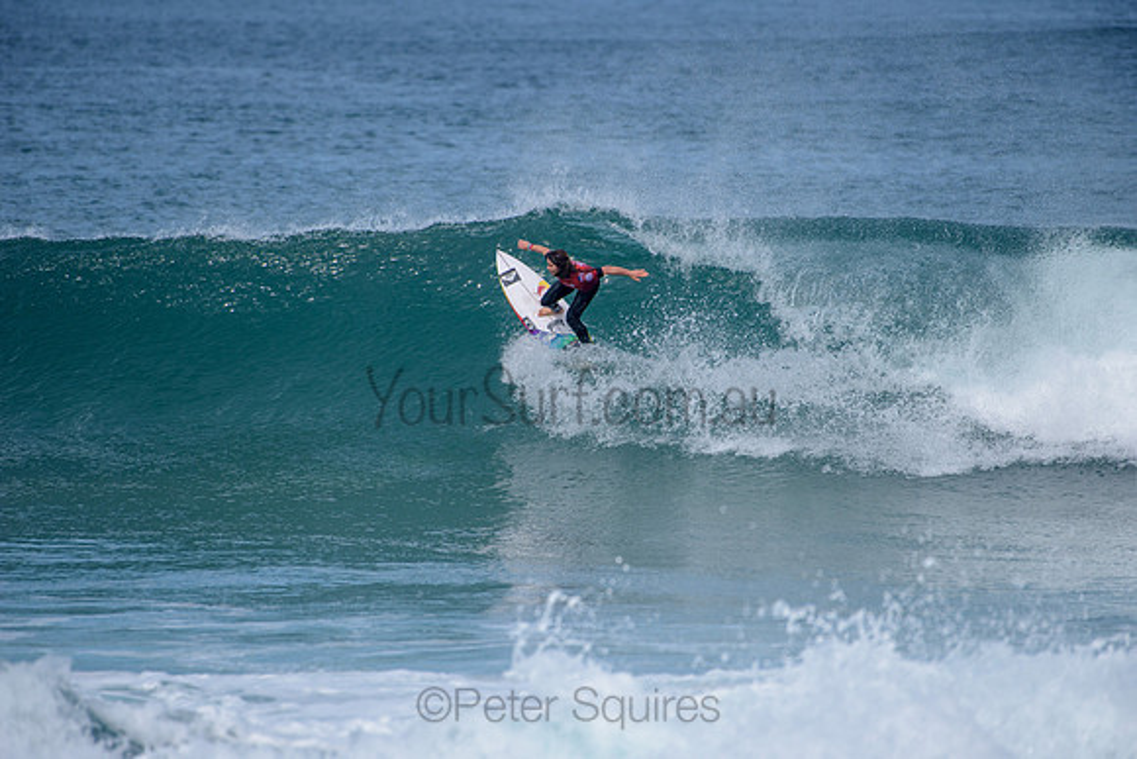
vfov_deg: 2.8
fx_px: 15795
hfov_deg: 4.1
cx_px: 568
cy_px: 380
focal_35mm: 500
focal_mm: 500
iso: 250
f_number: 6.3
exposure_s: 1/2500
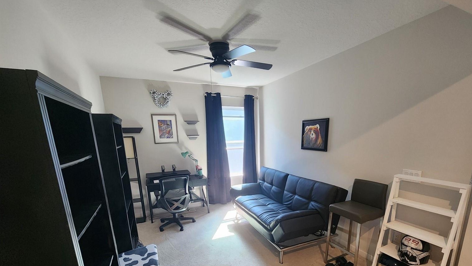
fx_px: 188
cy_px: 182
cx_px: 249
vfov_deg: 68.1
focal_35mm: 15
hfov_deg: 102.9
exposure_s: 1/60
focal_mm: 2.2
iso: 250
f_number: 2.2
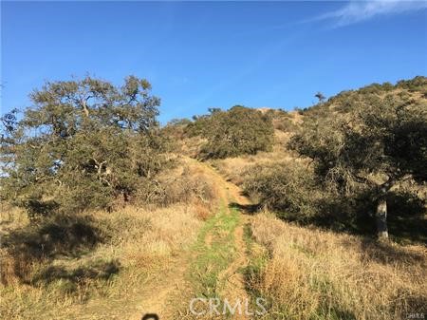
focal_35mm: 29
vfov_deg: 48.2
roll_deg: +1.7
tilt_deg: +11.8
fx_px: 358
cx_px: 214
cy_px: 160
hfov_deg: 61.7
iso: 25
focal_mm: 4.15
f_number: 2.2
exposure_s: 1/754
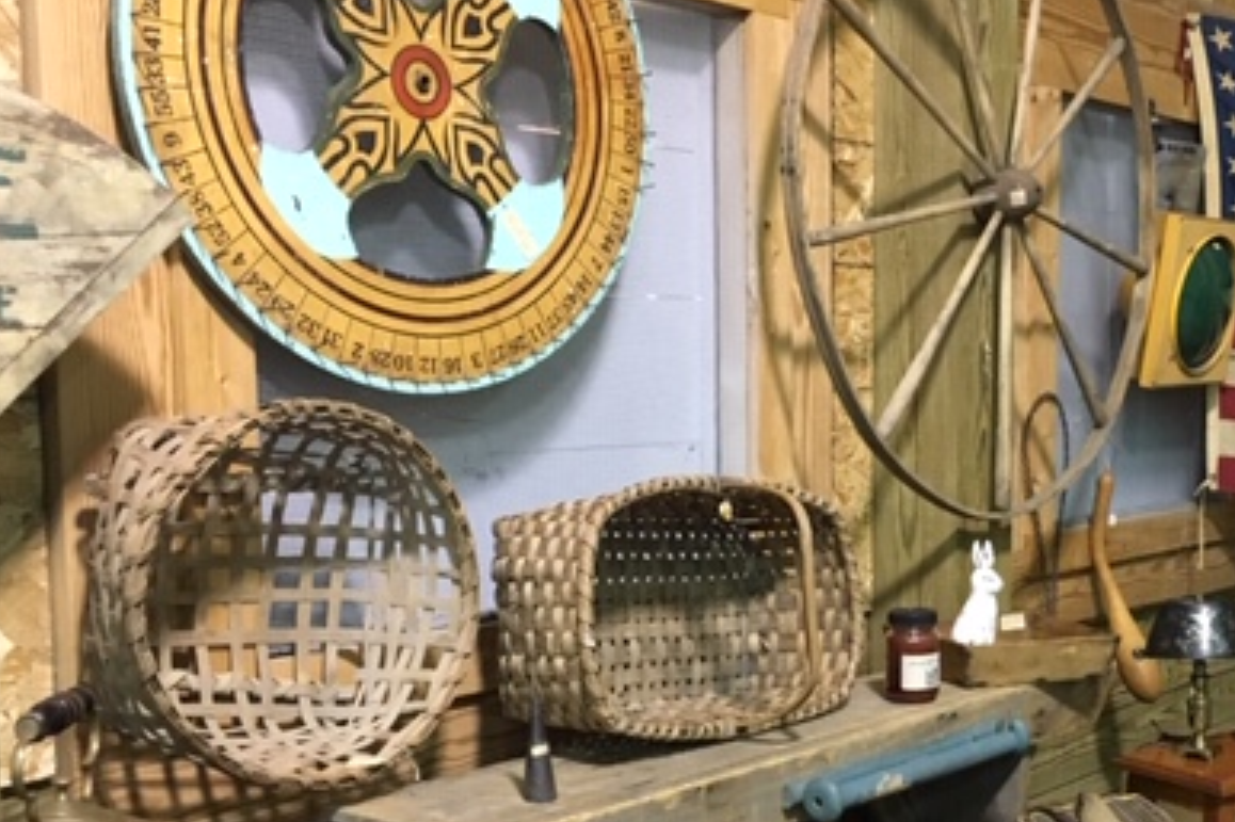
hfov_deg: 38.6
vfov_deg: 26.8
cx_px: 928
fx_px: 1714
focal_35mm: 50
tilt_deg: -6.0
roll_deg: -0.9
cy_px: 544
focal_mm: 4.15
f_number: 2.2
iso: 200
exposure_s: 1/15
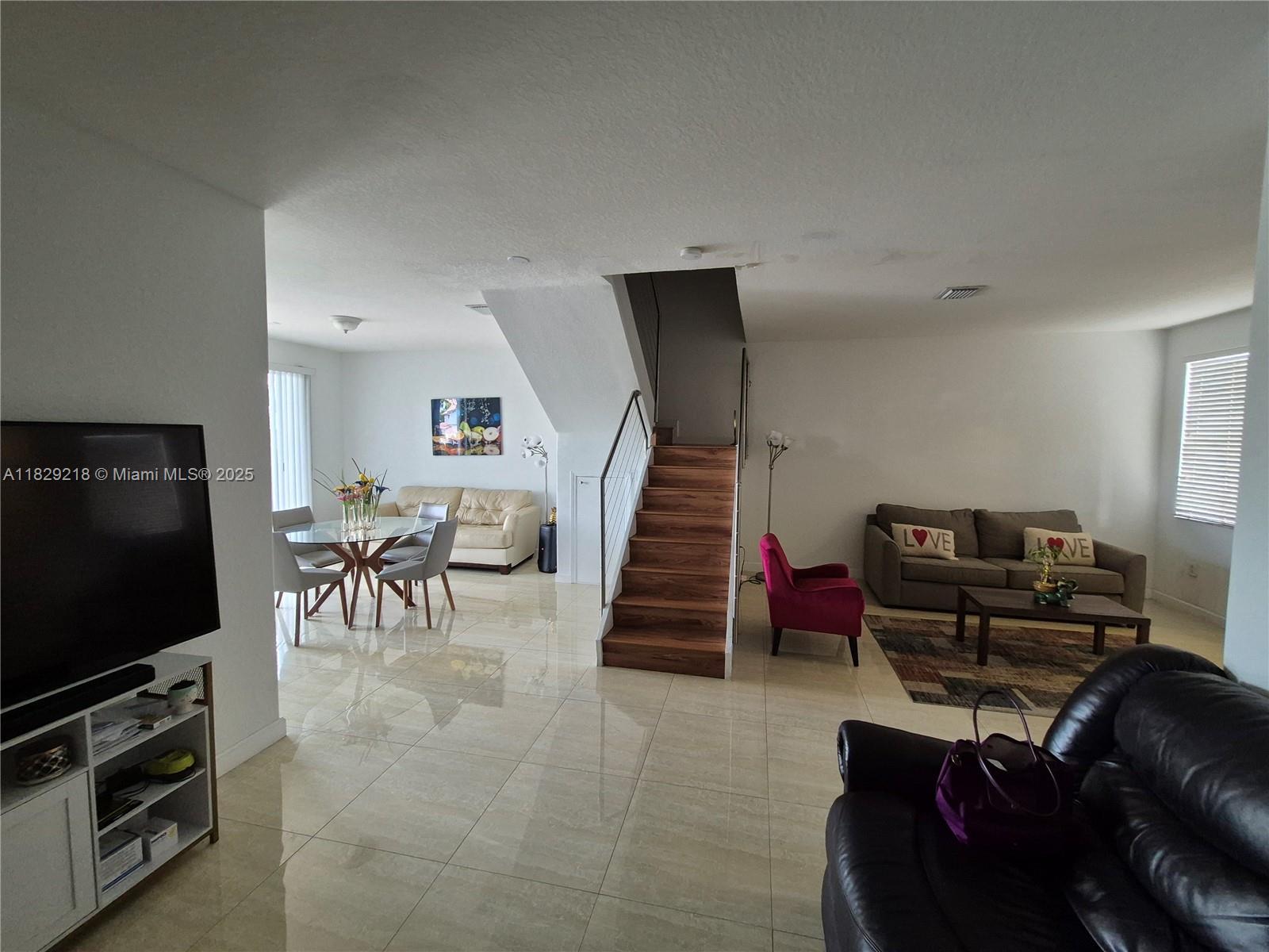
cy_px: 476
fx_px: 477
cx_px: 634
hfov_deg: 106.2
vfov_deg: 89.9
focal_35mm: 13
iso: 320
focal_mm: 1.74
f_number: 2.2
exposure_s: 1/60
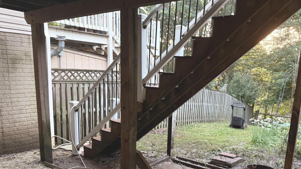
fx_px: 247
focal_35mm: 31
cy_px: 124
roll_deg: -2.6
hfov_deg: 62.4
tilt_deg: -11.4
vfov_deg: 37.0
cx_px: 168
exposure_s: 1/60
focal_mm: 6.76
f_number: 1.78
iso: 500
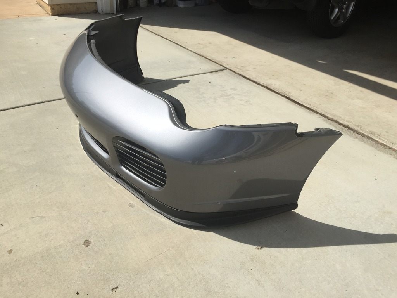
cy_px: 149
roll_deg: -1.8
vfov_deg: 48.2
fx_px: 333
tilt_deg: -32.1
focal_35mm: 29
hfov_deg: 61.7
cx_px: 198
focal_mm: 4.15
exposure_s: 1/3049
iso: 32
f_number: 2.2
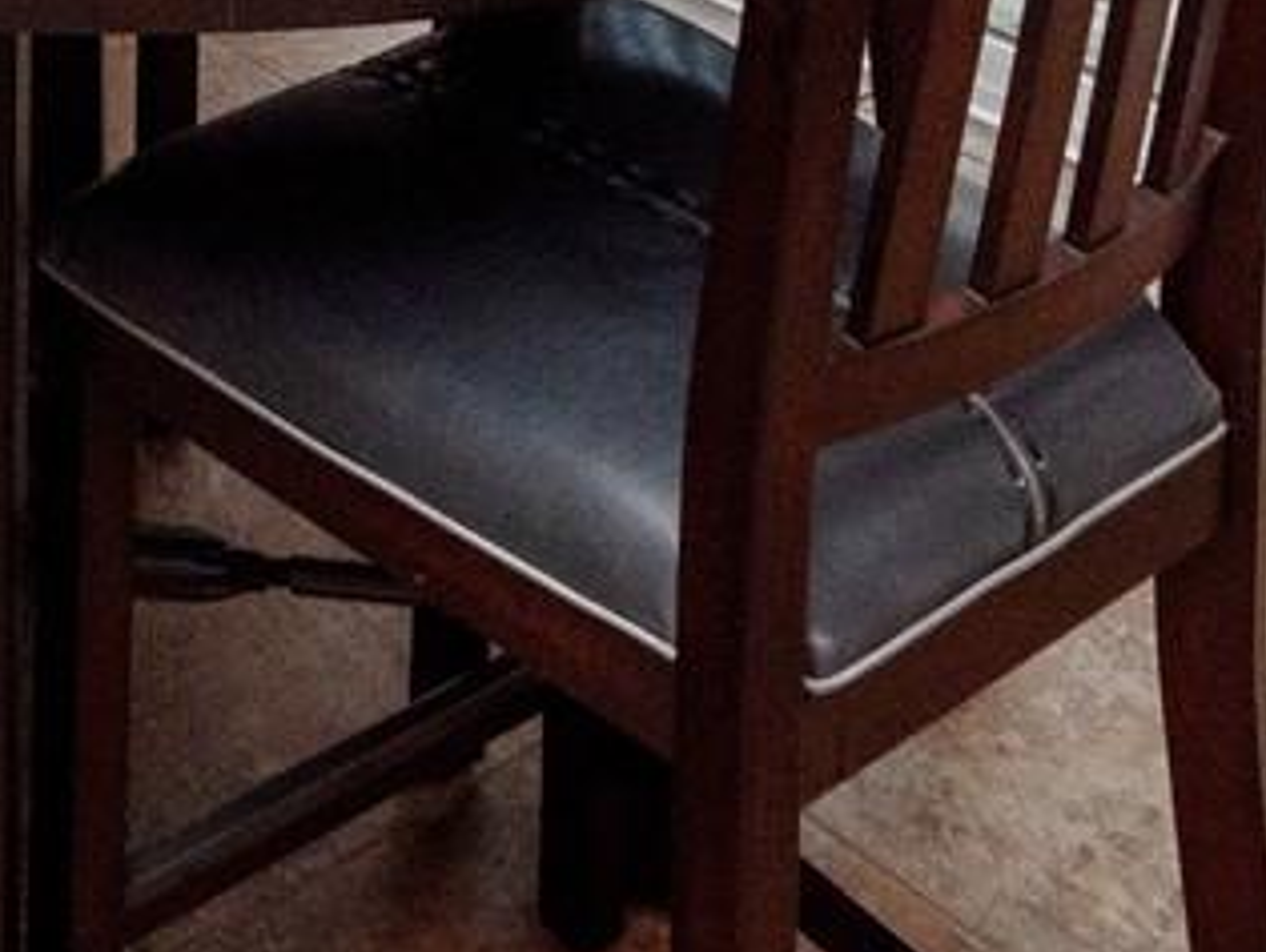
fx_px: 2600
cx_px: -133
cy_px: -1225
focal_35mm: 71
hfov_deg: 25.4
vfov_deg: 14.7
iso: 320
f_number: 8
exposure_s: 1/160
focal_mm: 7
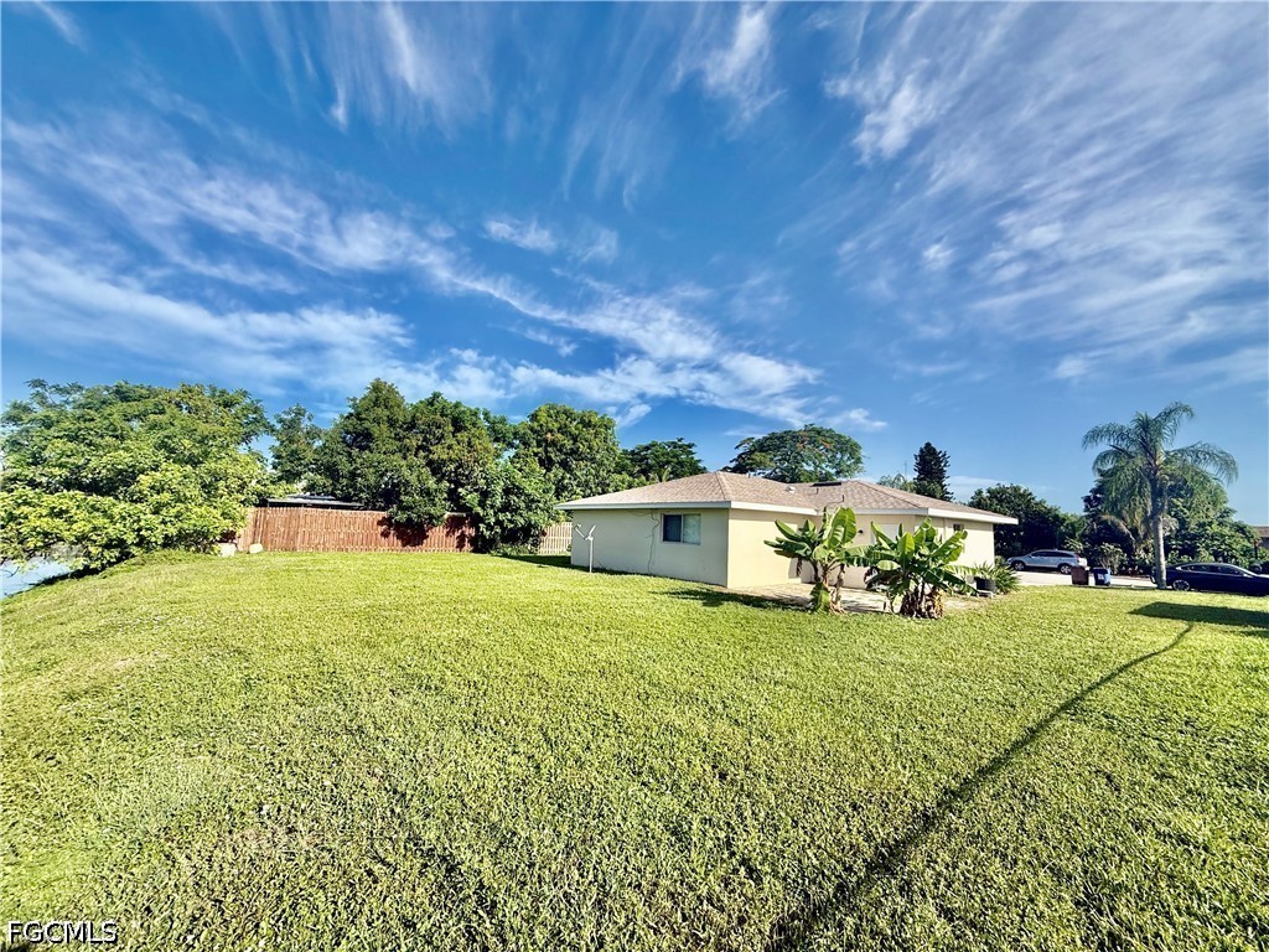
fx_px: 513
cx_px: 634
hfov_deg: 102.1
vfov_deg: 85.7
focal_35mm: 14
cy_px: 476
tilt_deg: +6.3
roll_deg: -1.8
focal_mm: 2.22
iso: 50
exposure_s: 1/2024
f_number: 2.2
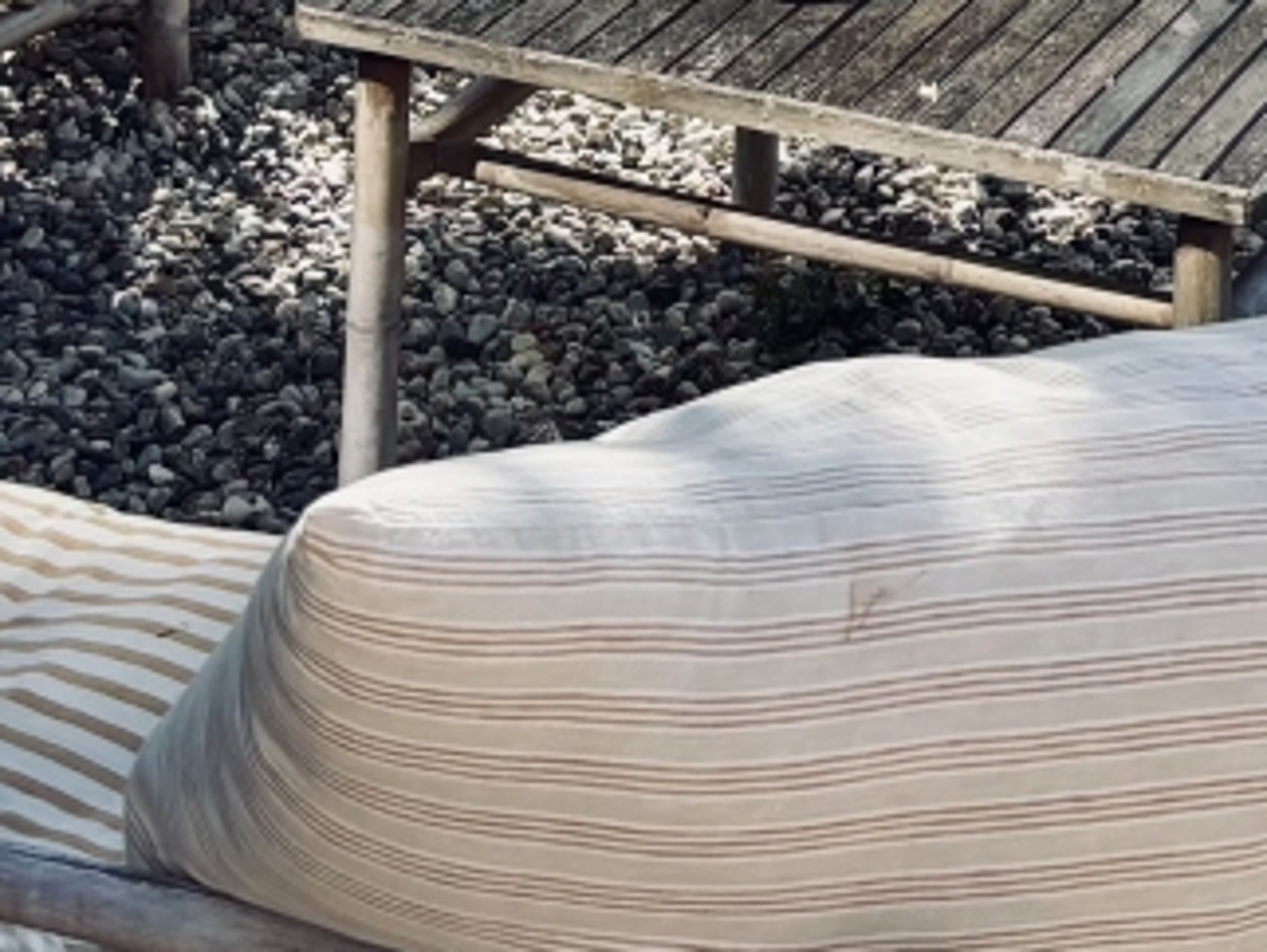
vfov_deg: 10.5
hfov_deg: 15.2
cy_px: -1031
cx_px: 1023
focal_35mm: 129
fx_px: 4725
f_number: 1.6
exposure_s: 1/1642
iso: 50
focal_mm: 5.96
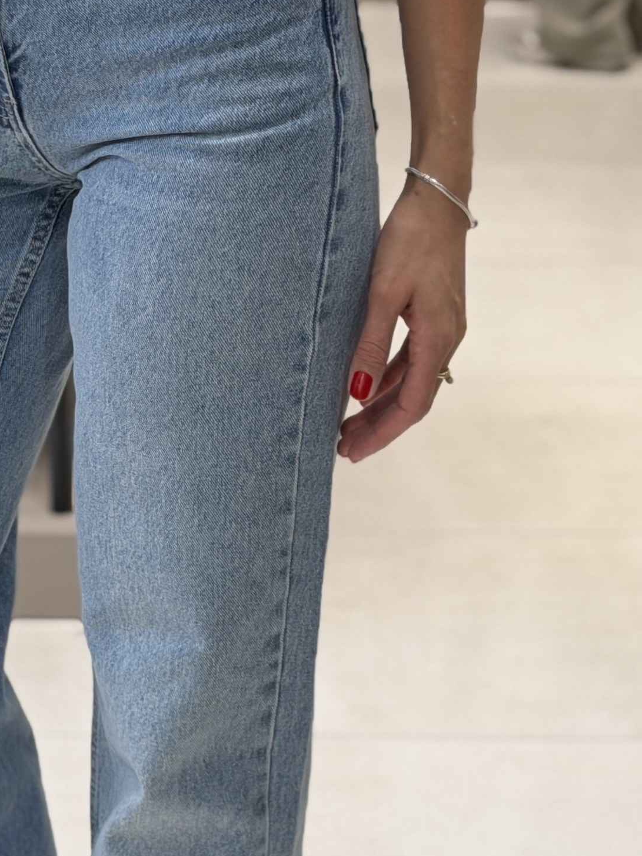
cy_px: 474
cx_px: 58
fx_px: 3289
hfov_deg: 11.1
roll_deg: -1.7
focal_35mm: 133
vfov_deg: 14.8
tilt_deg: -35.0
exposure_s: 1/121
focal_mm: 6.76
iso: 50
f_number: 1.78
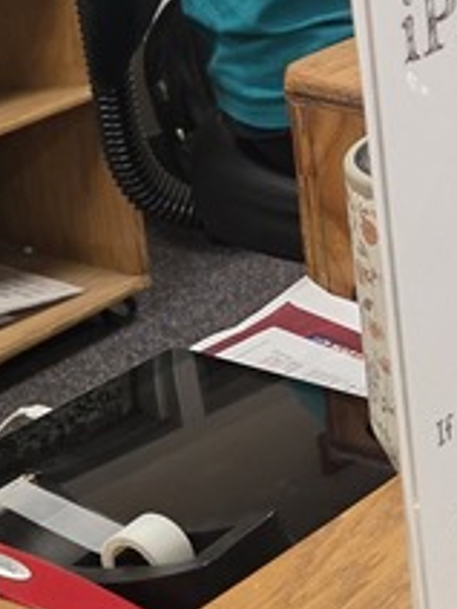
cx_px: 1089
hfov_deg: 11.2
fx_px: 1954
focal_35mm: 111
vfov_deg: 17.2
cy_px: -32
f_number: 1.7
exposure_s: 1/120
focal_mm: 6.3
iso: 250
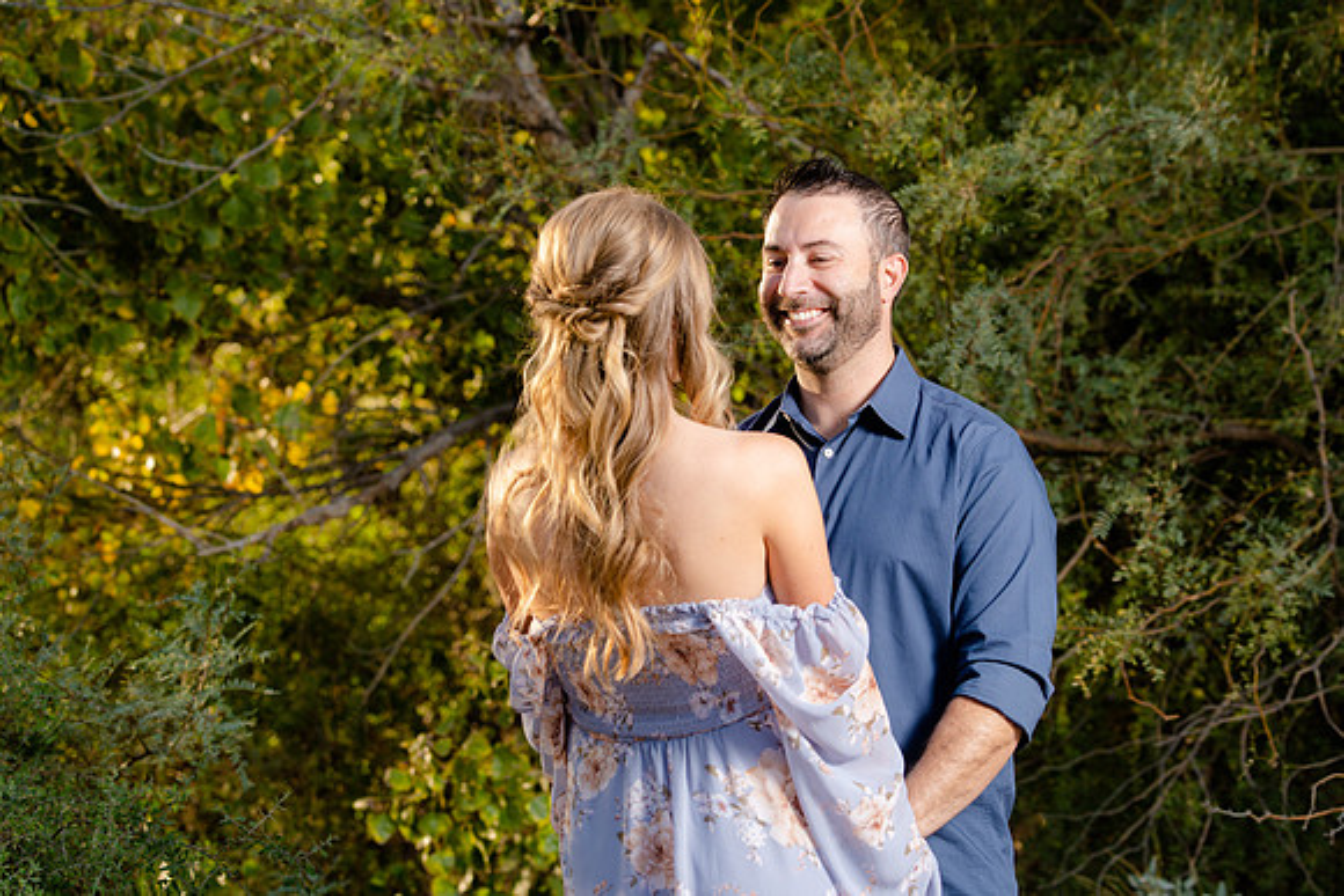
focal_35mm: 106
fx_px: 3958
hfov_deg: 19.3
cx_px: 672
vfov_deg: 12.9
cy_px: 448
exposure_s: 1/250
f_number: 5
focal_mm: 106
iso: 100
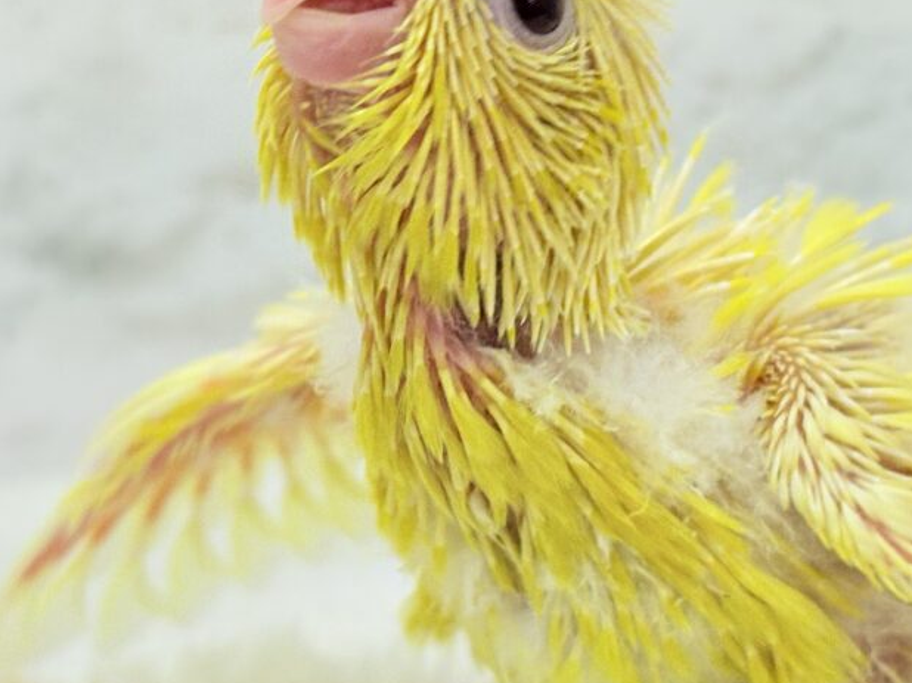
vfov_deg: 14.6
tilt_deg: -9.2
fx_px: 2660
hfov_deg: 19.4
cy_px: 295
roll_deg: +4.0
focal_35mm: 101
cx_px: 601
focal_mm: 5.96
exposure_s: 1/100
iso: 64
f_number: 1.6
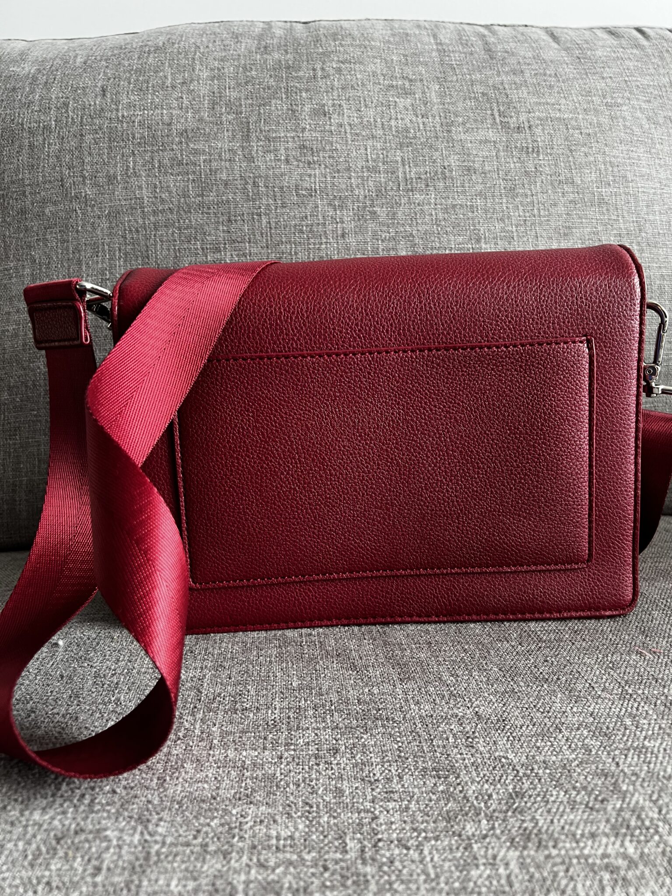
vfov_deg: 67.3
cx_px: 336
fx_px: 673
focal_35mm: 26
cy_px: 448
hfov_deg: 53.1
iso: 160
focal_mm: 5.7
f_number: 1.5
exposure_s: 1/60
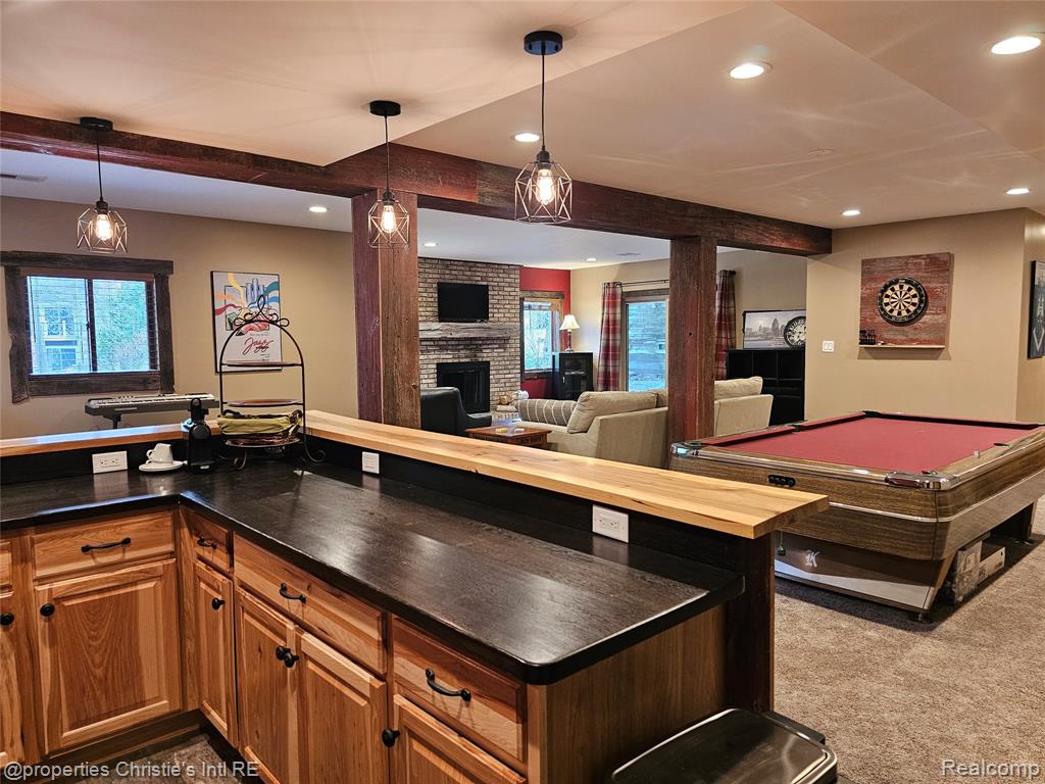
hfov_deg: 73.9
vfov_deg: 58.9
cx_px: 522
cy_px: 392
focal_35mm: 23
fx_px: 694
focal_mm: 6.3
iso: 800
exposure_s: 1/120
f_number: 1.7
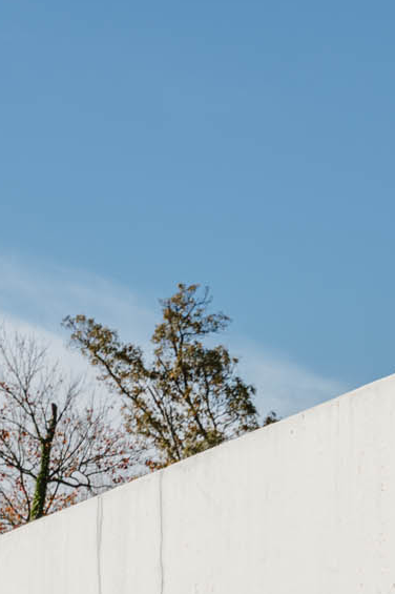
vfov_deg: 11.0
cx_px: 451
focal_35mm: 183
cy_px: 777
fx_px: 3019
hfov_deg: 7.4
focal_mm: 44.3
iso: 200
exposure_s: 1/160
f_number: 7.1
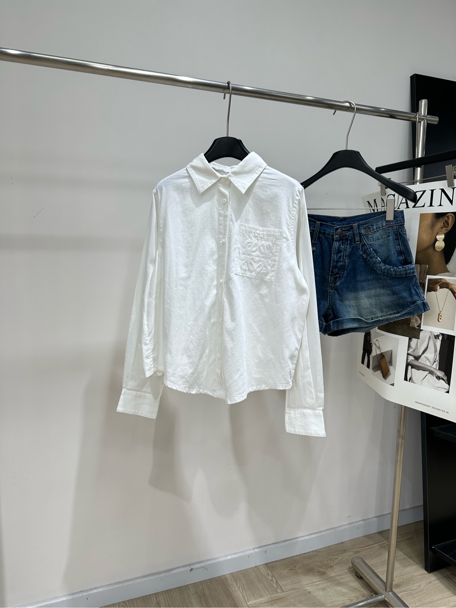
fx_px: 422
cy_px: 304
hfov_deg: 56.8
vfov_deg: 71.6
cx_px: 228
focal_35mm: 24
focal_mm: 6.86
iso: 80
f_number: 1.78
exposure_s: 1/273
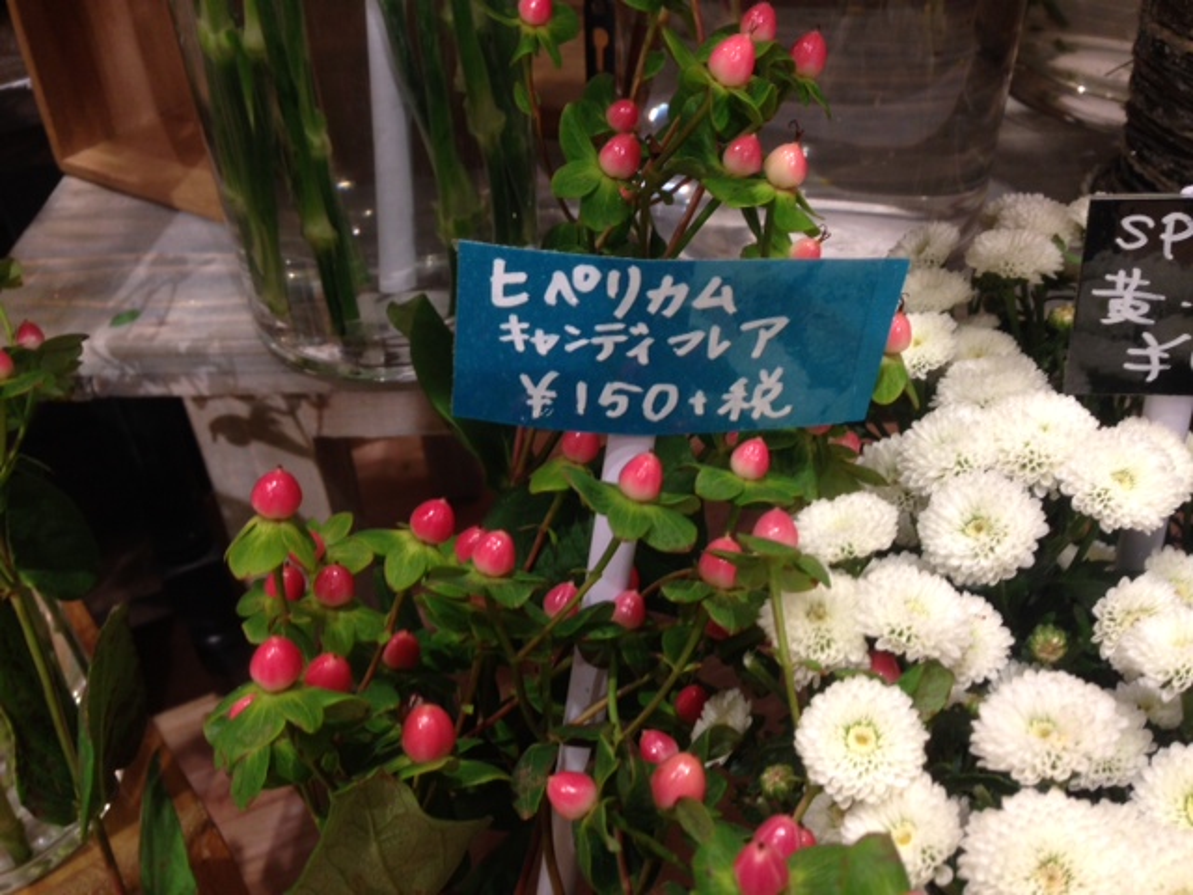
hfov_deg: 55.4
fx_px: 1137
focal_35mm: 33
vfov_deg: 42.9
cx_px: 596
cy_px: 448
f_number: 2.4
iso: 80
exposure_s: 1/20
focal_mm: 4.12
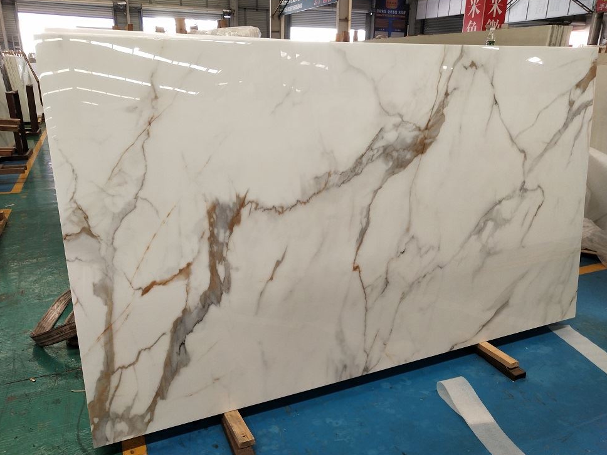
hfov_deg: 58.4
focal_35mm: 31
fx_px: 544
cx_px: 301
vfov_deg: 45.4
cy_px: 226
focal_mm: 3.95
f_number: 1.8
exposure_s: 1/100
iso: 118
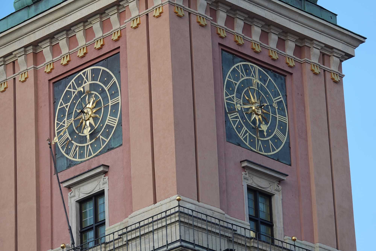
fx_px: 2381
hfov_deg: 9.0
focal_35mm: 228
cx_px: 188
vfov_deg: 6.0
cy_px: 126
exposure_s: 1/320
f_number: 4
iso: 100
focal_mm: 79.51
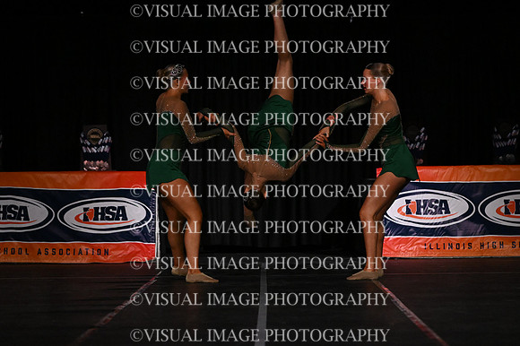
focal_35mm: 180
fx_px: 2598
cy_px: 173
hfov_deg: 11.4
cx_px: 260
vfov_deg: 7.6
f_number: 4
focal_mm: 120
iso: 6400
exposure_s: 1/1000
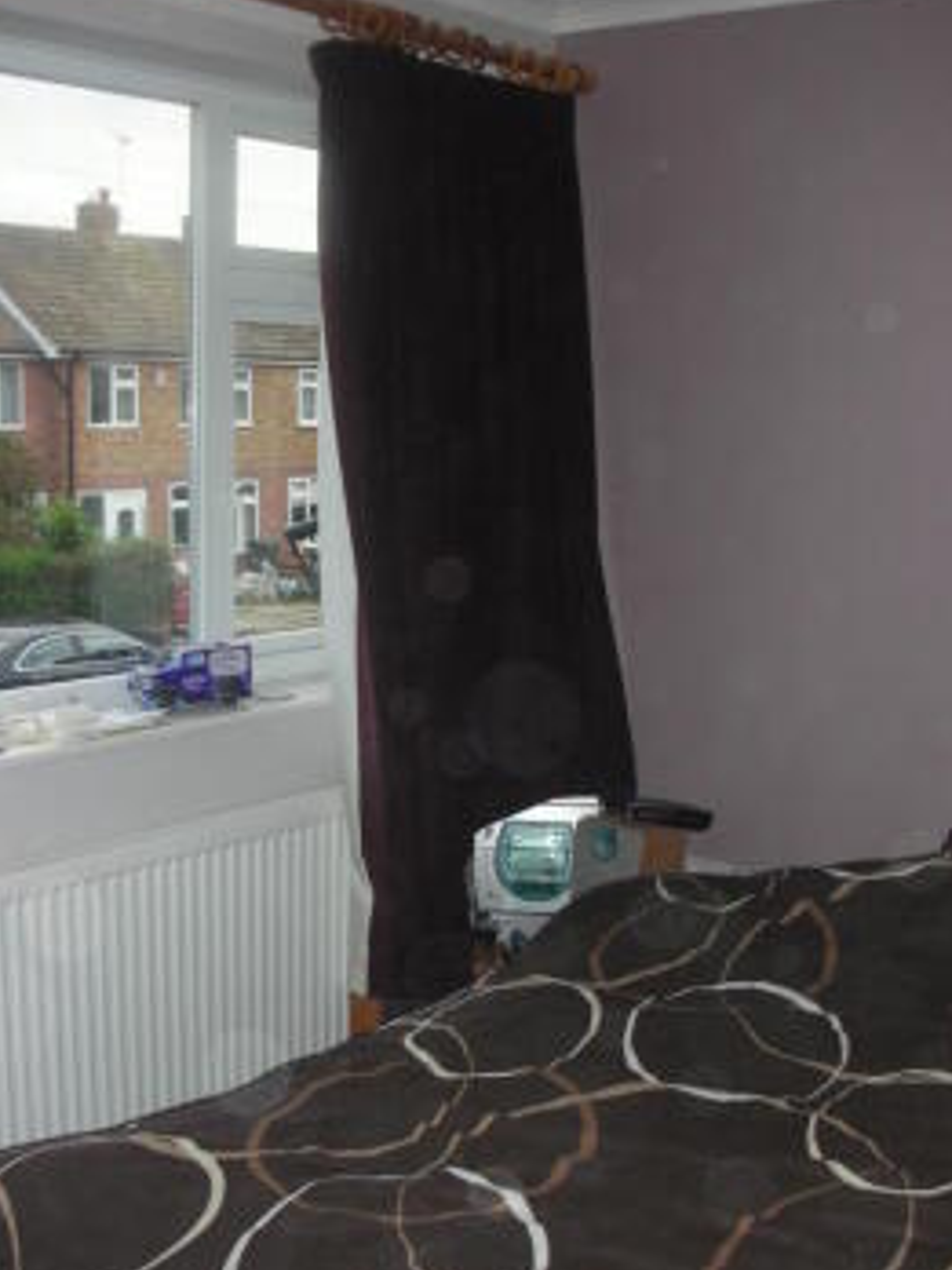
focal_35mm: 44
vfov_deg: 42.9
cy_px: 692
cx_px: 478
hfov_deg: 32.9
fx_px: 1613
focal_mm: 5.8
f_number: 3
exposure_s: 1/60.1
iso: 106
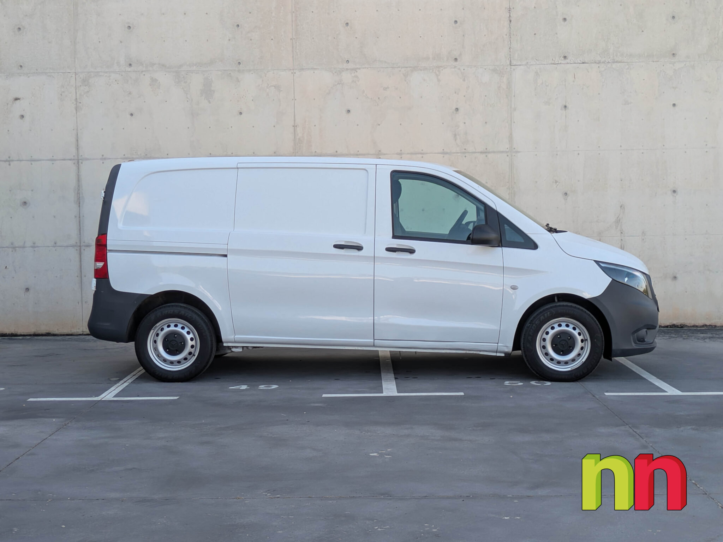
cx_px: 362
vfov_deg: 56.8
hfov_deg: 71.6
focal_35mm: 24
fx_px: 501
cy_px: 271
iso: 80
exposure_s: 1/3200
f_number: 1.8
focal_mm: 6.86
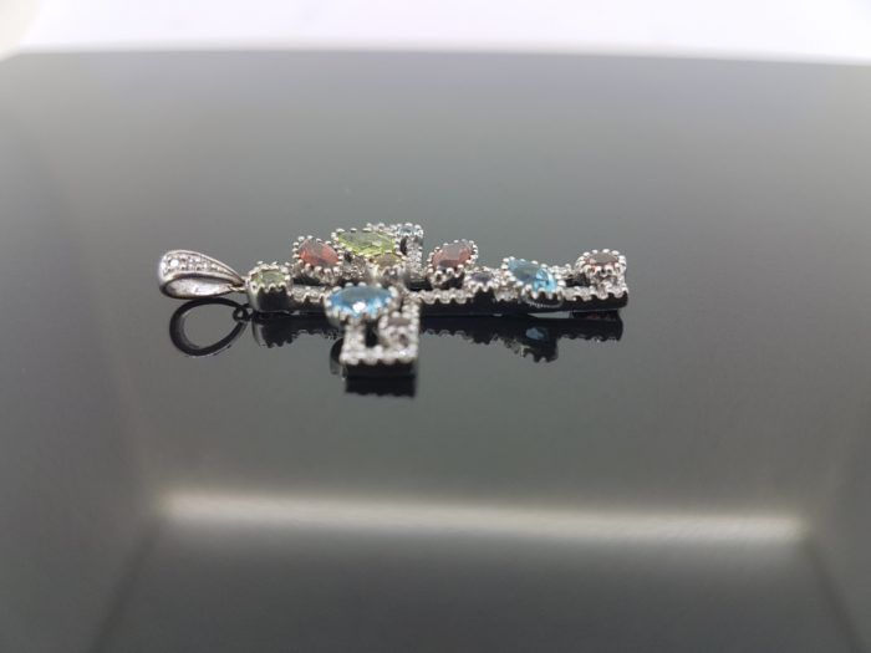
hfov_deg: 67.3
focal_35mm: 26
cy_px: 326
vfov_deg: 53.1
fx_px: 654
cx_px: 436
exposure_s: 1/107
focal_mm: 4.2
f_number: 1.7
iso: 40
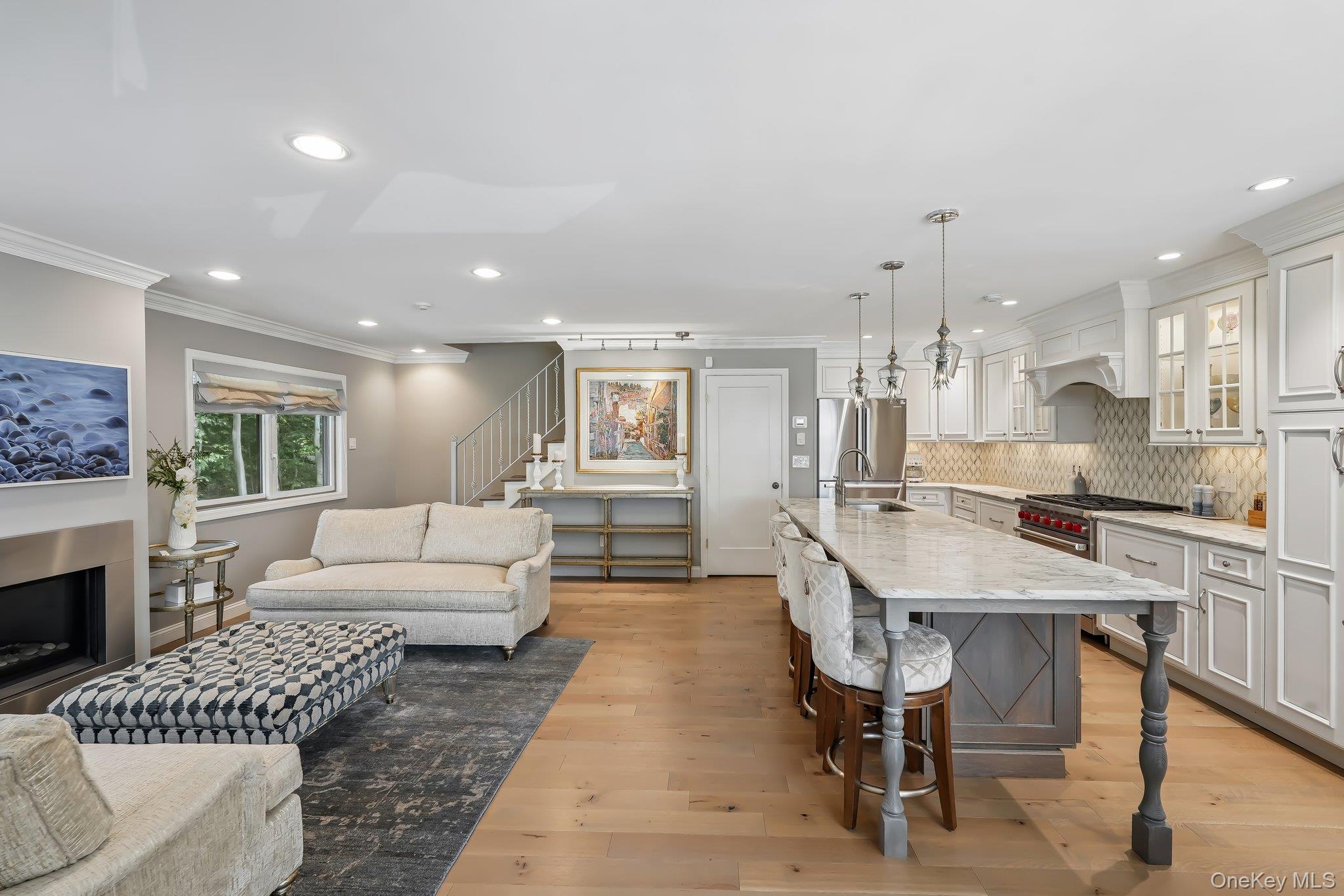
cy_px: 448
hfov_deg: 96.7
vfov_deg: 73.7
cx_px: 672
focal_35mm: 16
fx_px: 597
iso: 400
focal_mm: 16
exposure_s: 1/13
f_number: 8
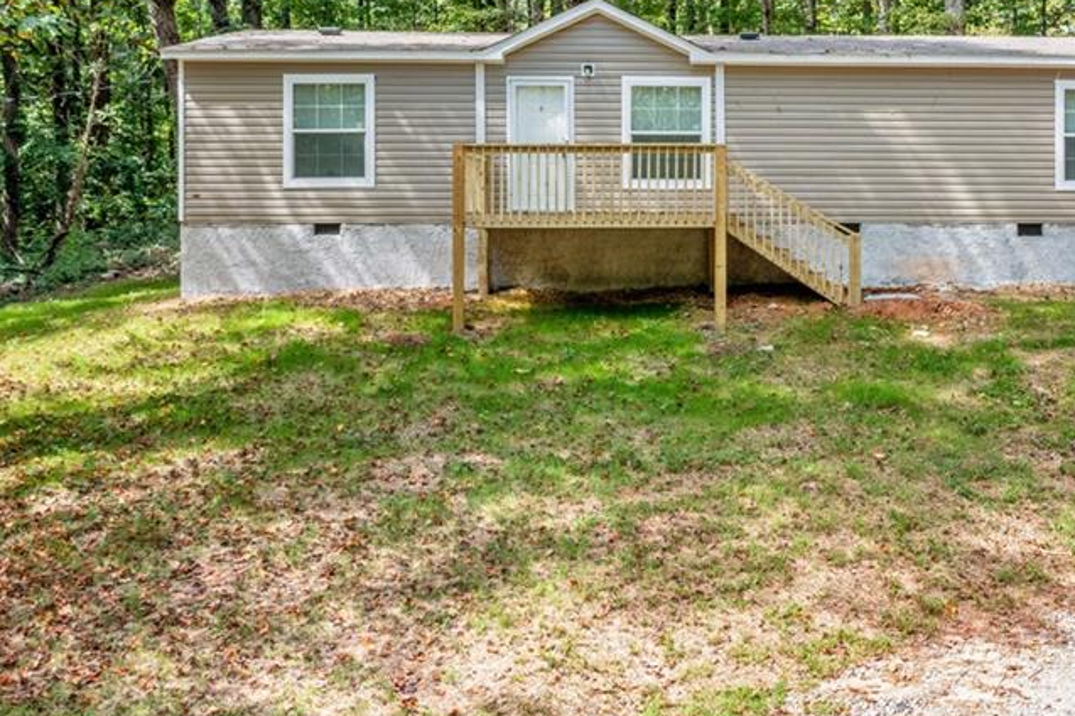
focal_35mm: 45
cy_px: 229
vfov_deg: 29.6
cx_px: 783
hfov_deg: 42.5
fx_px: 1343
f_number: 4
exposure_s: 1/120
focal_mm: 10.26
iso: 100
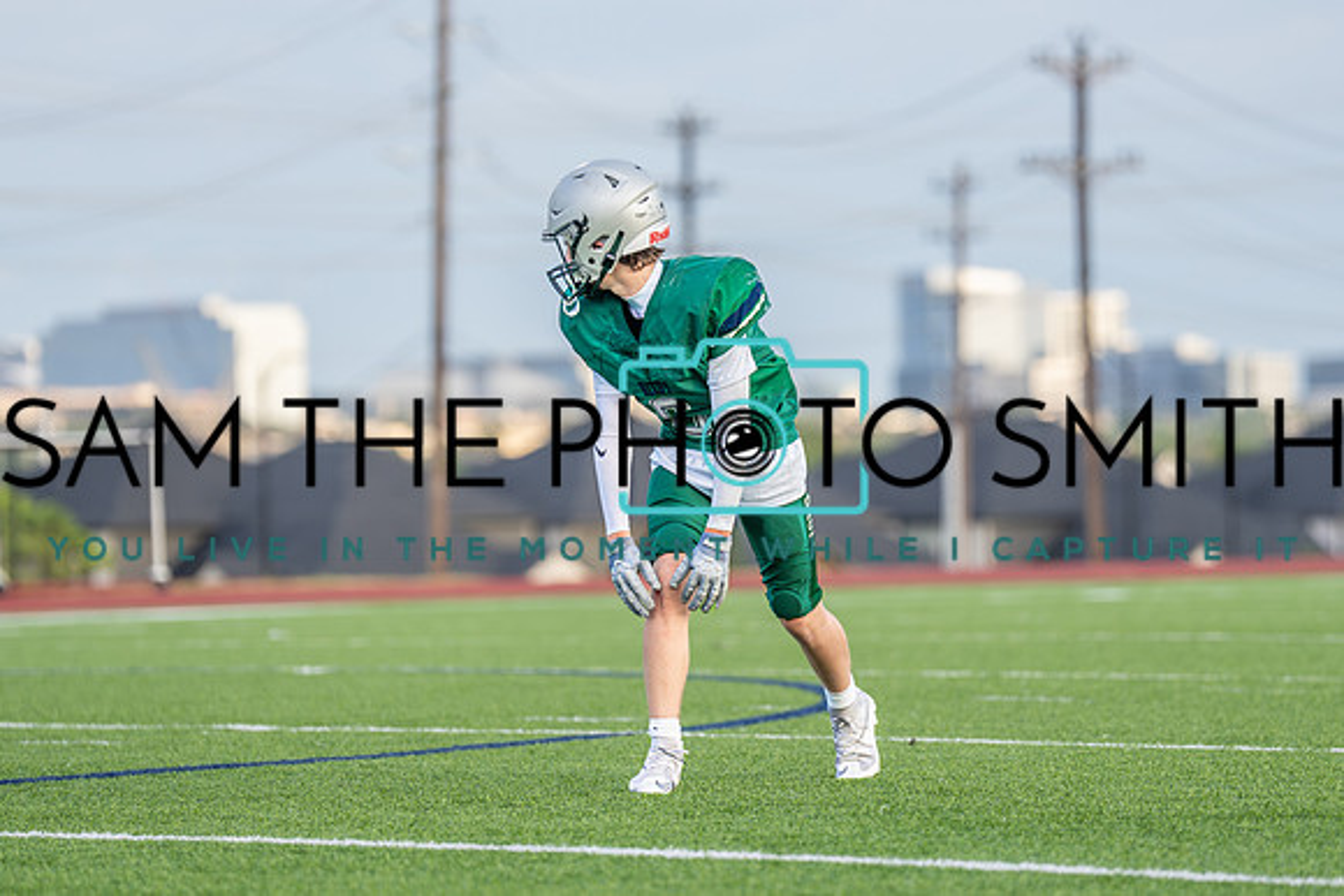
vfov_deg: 6.2
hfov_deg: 9.2
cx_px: 699
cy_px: 441
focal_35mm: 223
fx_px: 8323
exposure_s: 1/1600
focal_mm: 162
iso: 500
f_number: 2.8
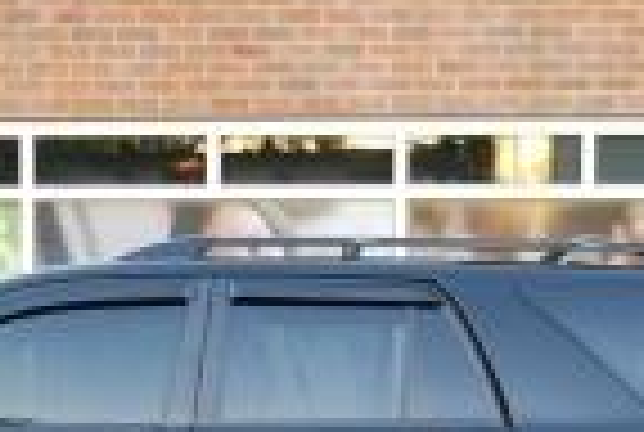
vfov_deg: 9.1
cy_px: 549
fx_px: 2689
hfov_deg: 13.6
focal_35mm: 150
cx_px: 212
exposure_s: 1/30
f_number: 4.5
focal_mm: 32
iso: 250
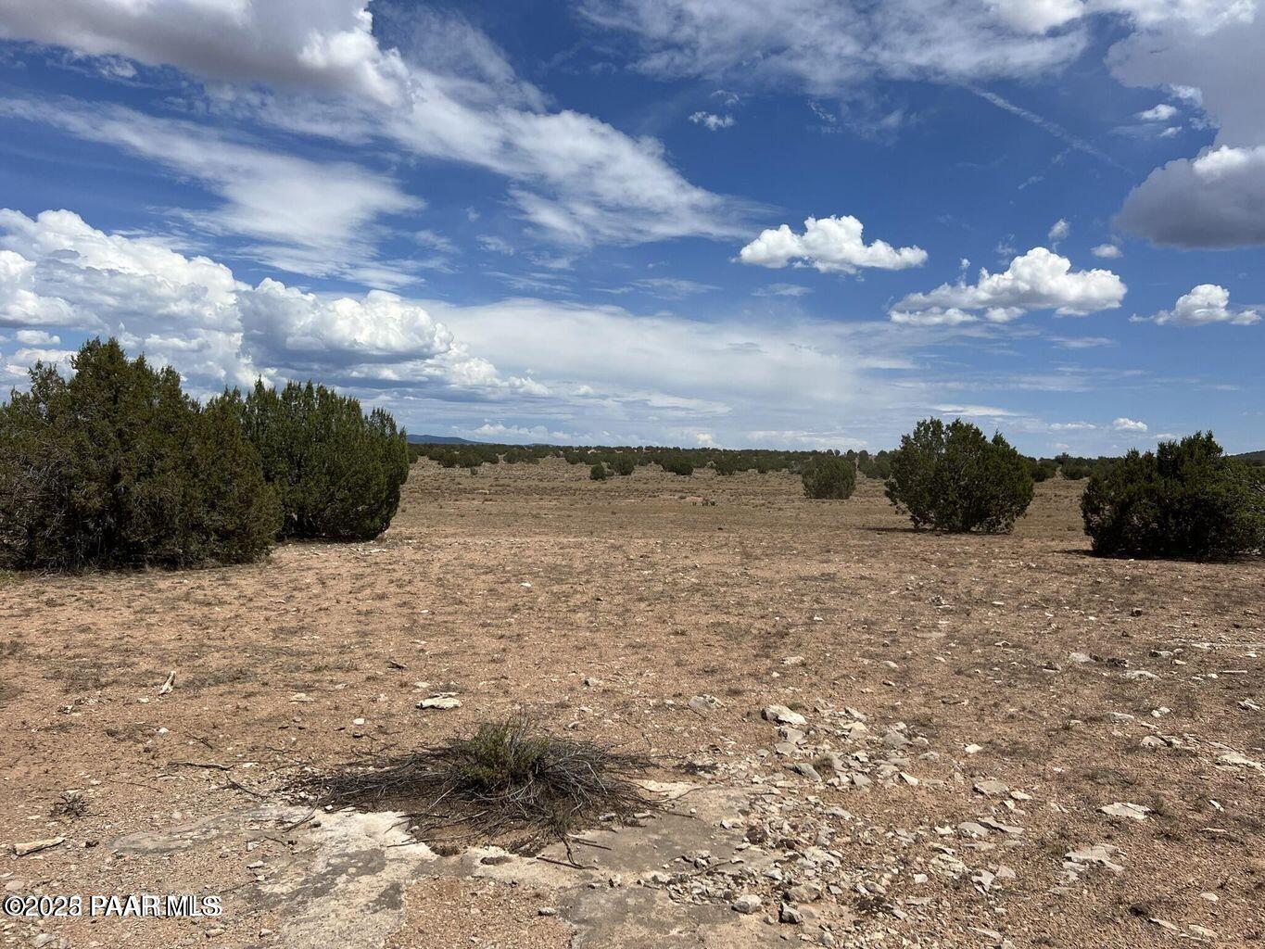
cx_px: 632
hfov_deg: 67.3
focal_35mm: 26
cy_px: 474
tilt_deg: -1.0
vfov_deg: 53.1
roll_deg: -1.5
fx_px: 950
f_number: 1.5
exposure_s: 1/8696
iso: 50
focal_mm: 5.7
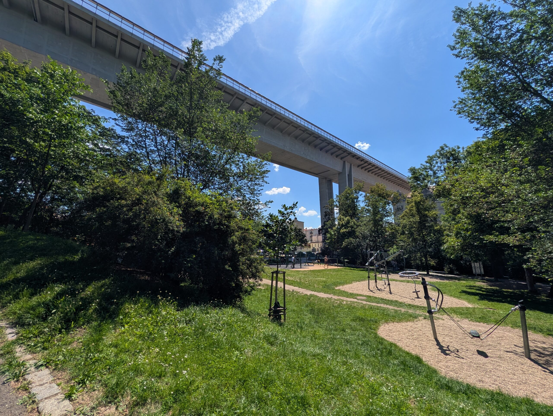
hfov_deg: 110.5
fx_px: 192
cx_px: 276
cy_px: 208
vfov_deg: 94.6
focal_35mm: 12
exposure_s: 1/3436
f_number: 1.7
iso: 50
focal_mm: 2.02
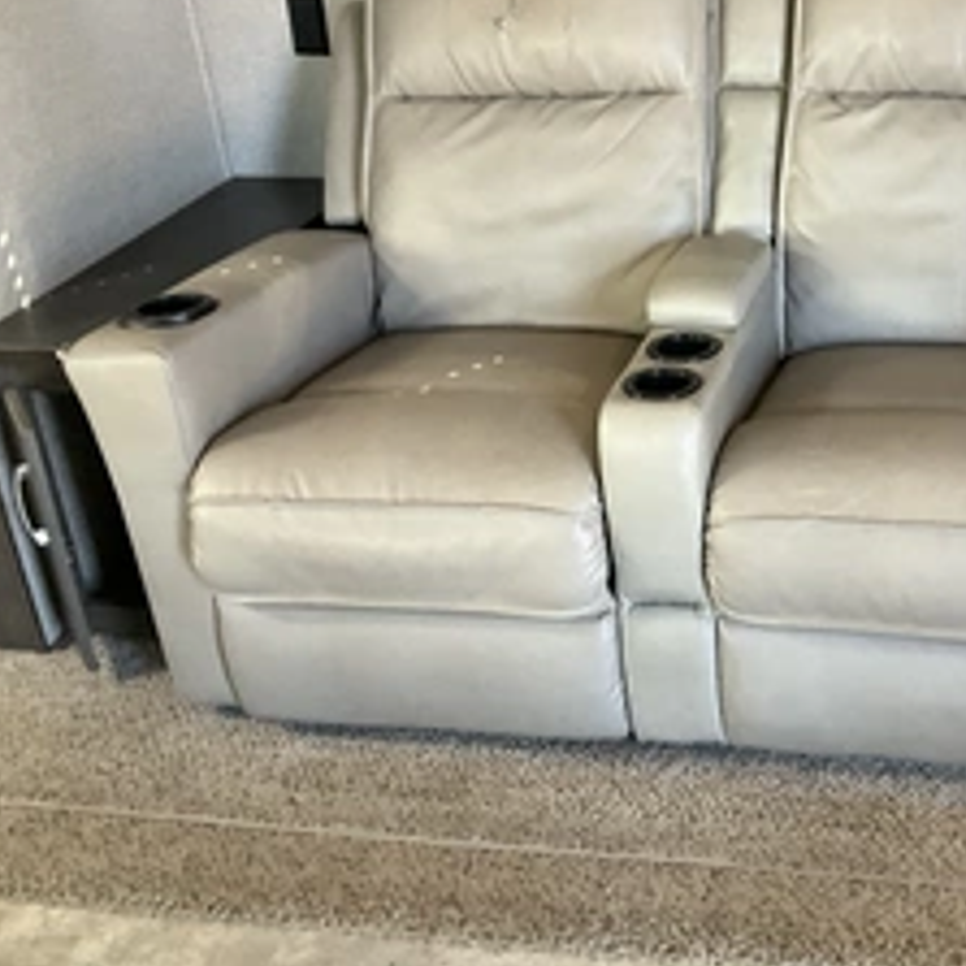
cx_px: 762
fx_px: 1452
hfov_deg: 35.7
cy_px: 373
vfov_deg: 36.6
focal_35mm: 46
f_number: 1.8
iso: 160
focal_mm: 3
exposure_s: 1/60
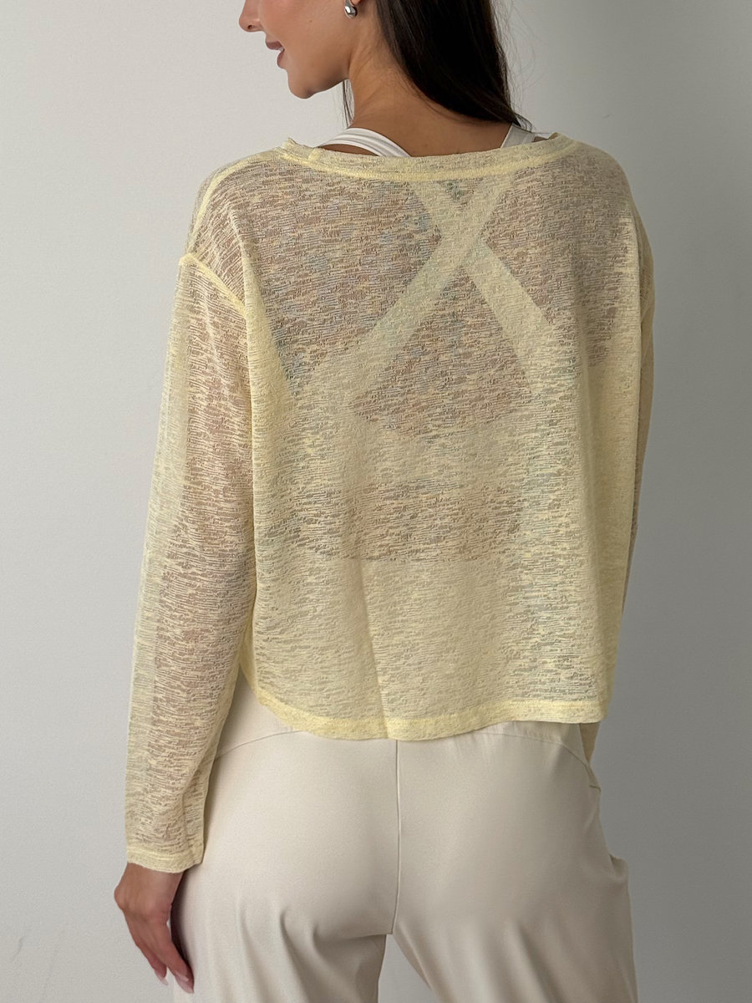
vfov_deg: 39.7
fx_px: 1390
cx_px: 376
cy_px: 502
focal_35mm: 48
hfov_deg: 30.3
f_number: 1.78
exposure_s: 1/496
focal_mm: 6.76
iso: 64
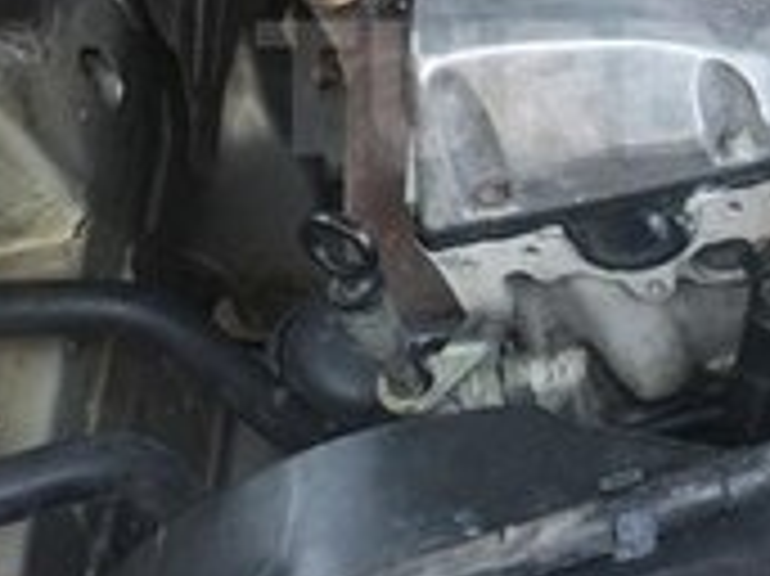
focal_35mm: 112
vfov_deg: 13.1
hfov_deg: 17.3
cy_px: 88
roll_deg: +1.1
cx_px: 716
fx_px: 2490
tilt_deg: -44.6
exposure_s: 1/33
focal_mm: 4.15
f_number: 2.2
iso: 25
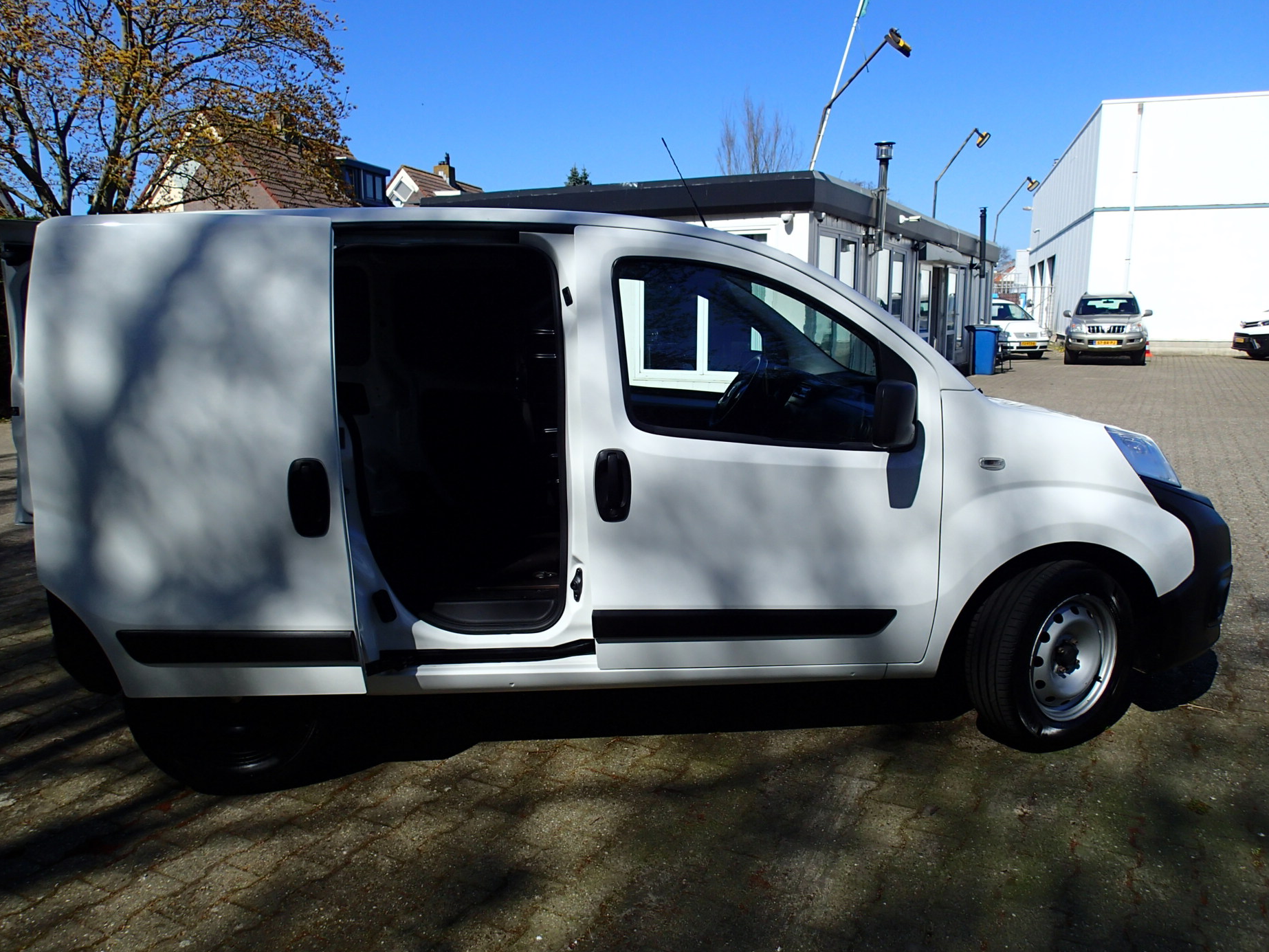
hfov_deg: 67.3
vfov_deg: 53.1
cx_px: 624
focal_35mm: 26
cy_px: 480
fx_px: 953
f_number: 8
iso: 100
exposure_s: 1/250
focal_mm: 4.5
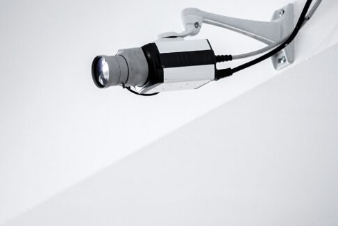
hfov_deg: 9.3
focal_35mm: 221
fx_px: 2075
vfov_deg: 6.2
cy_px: 93
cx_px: 189
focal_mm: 105
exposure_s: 1/125
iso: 1000
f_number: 3.2
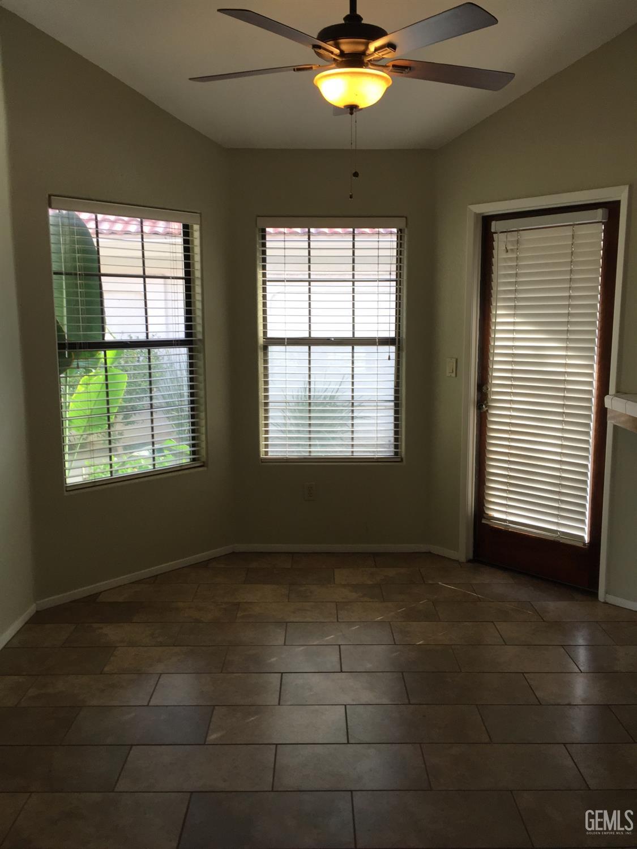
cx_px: 318
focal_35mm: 29
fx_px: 712
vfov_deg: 61.7
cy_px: 424
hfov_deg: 48.2
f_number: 2.2
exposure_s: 1/120
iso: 50
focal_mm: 4.15
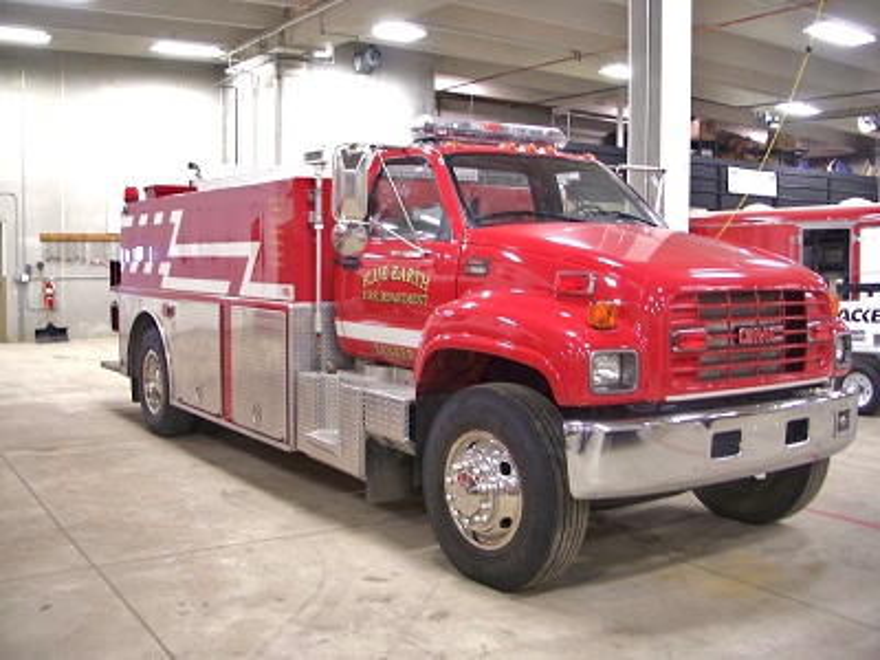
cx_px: 440
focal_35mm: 37
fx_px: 941
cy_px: 330
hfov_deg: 50.1
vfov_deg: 38.7
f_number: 2.8
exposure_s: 1/20
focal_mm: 7.8
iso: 200
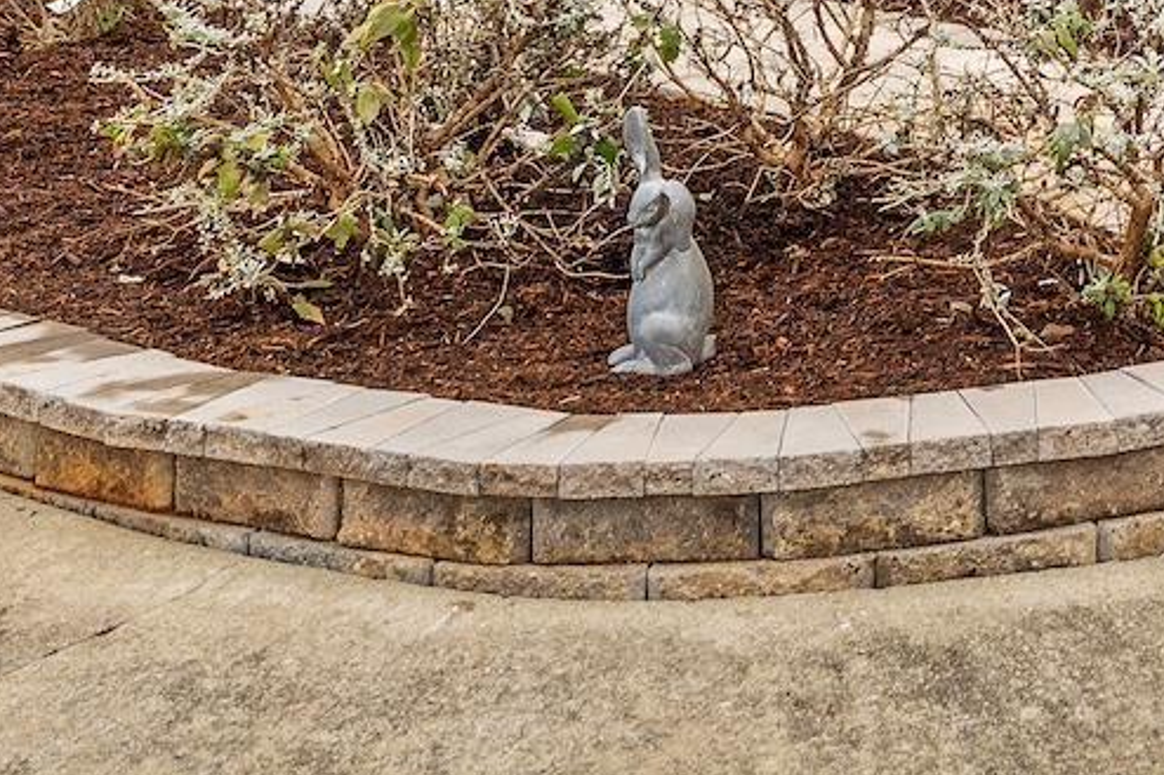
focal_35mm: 84
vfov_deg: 14.8
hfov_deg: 21.6
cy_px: -463
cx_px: 1548
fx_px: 2723
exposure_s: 1/50
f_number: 5.6
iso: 100
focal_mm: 20.8
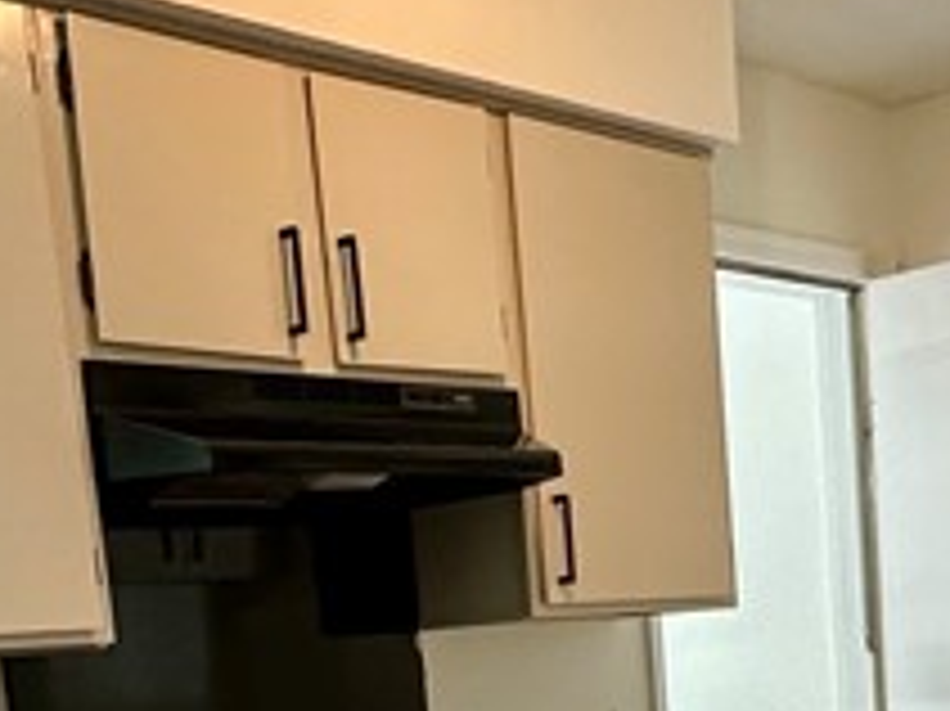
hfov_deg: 28.2
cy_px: 945
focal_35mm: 68
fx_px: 1865
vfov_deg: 19.7
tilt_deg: -9.2
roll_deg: +4.3
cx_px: 698
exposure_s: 1/60
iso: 200
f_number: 2.2
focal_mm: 2.22
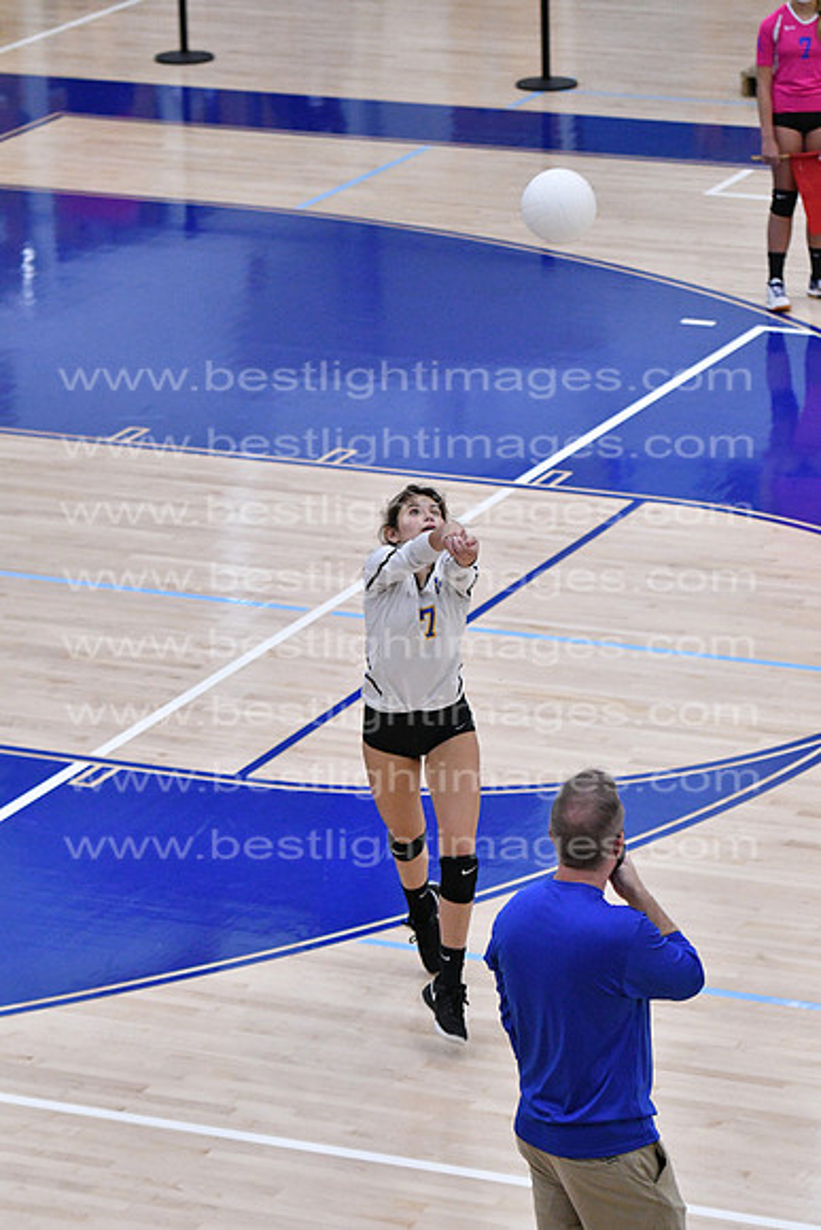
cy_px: 615
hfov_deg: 9.2
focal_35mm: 150
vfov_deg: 13.7
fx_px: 5128
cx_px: 410
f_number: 3.2
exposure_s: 1/1250
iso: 6400
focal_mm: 100
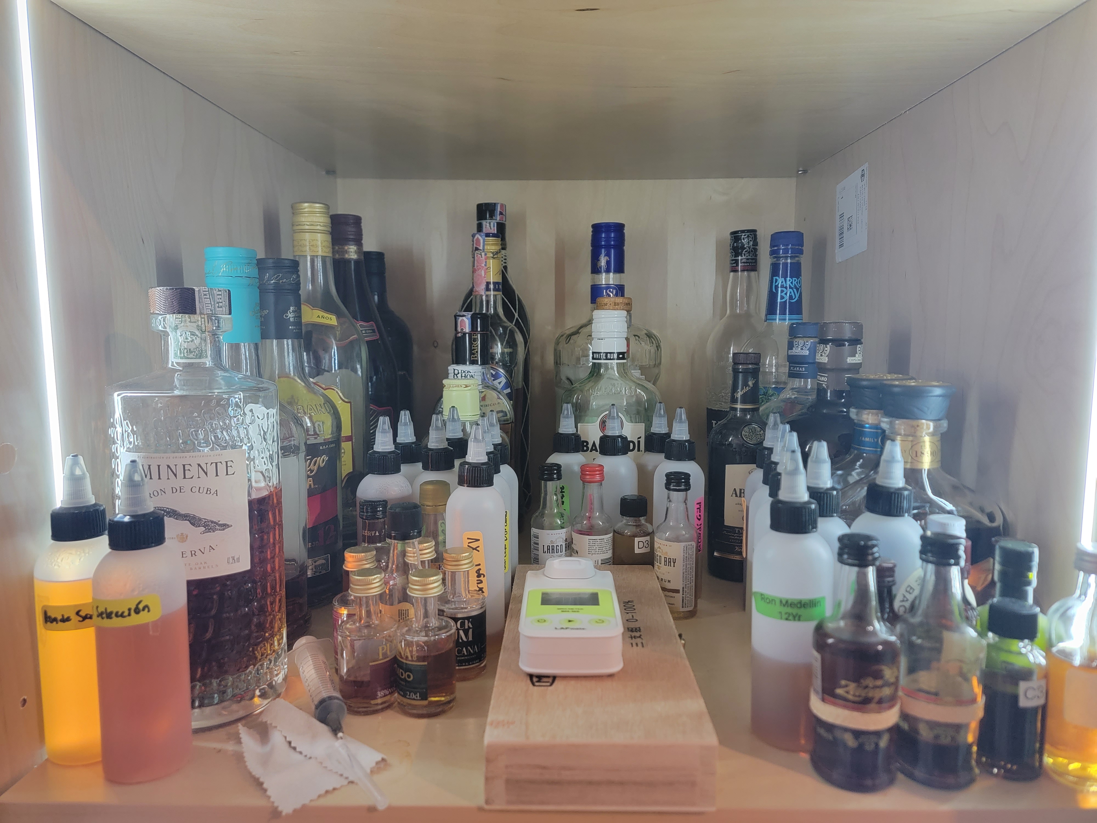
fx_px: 761
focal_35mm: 24
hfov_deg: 71.6
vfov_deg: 56.8
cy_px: 412
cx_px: 548
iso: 500
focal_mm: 6.7
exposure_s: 1/45
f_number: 1.8
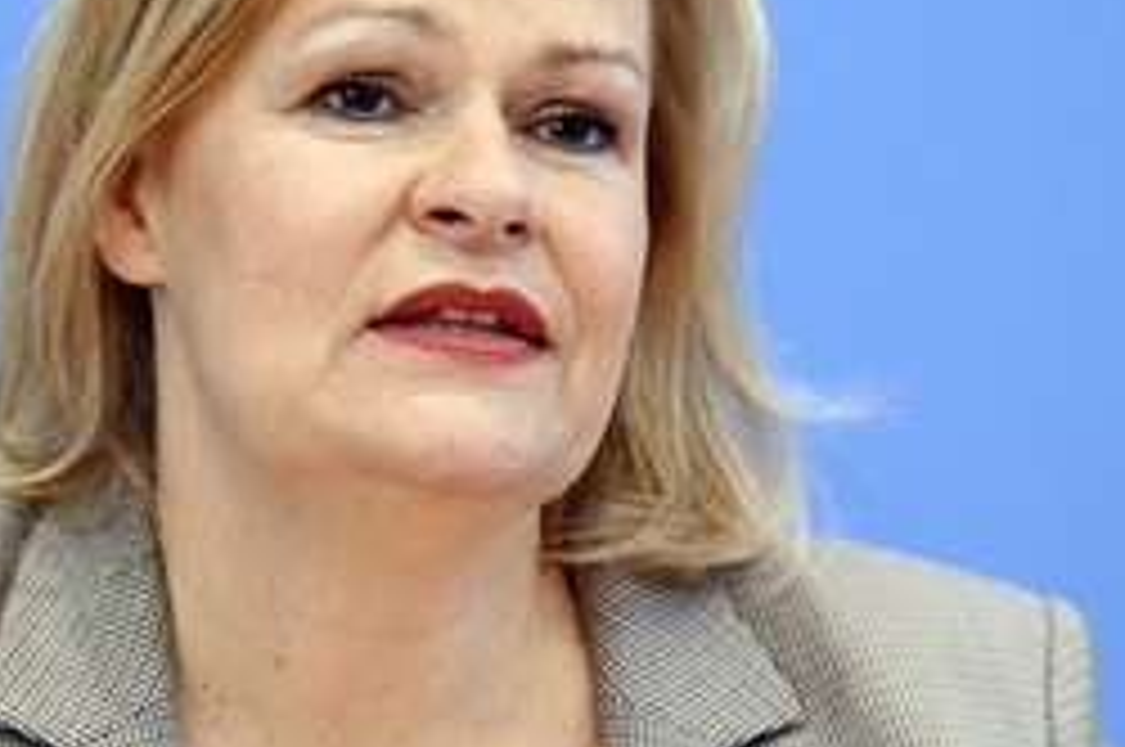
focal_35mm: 307
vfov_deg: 4.5
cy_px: 315
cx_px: 281
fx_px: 9581
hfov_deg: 6.7
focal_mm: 170
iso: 2500
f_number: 4
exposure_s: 1/800
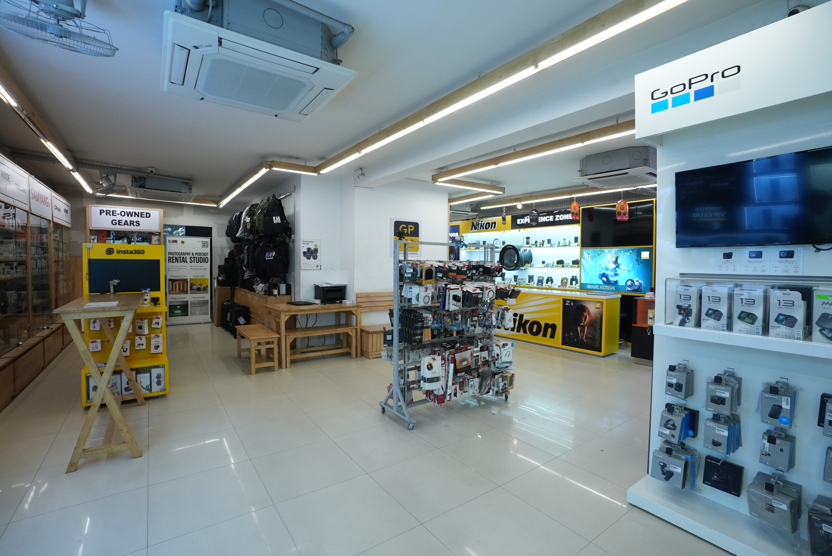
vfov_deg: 73.8
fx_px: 370
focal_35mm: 16
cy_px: 278
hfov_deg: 96.7
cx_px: 416
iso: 1250
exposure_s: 1/100
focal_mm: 16
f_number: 5.6
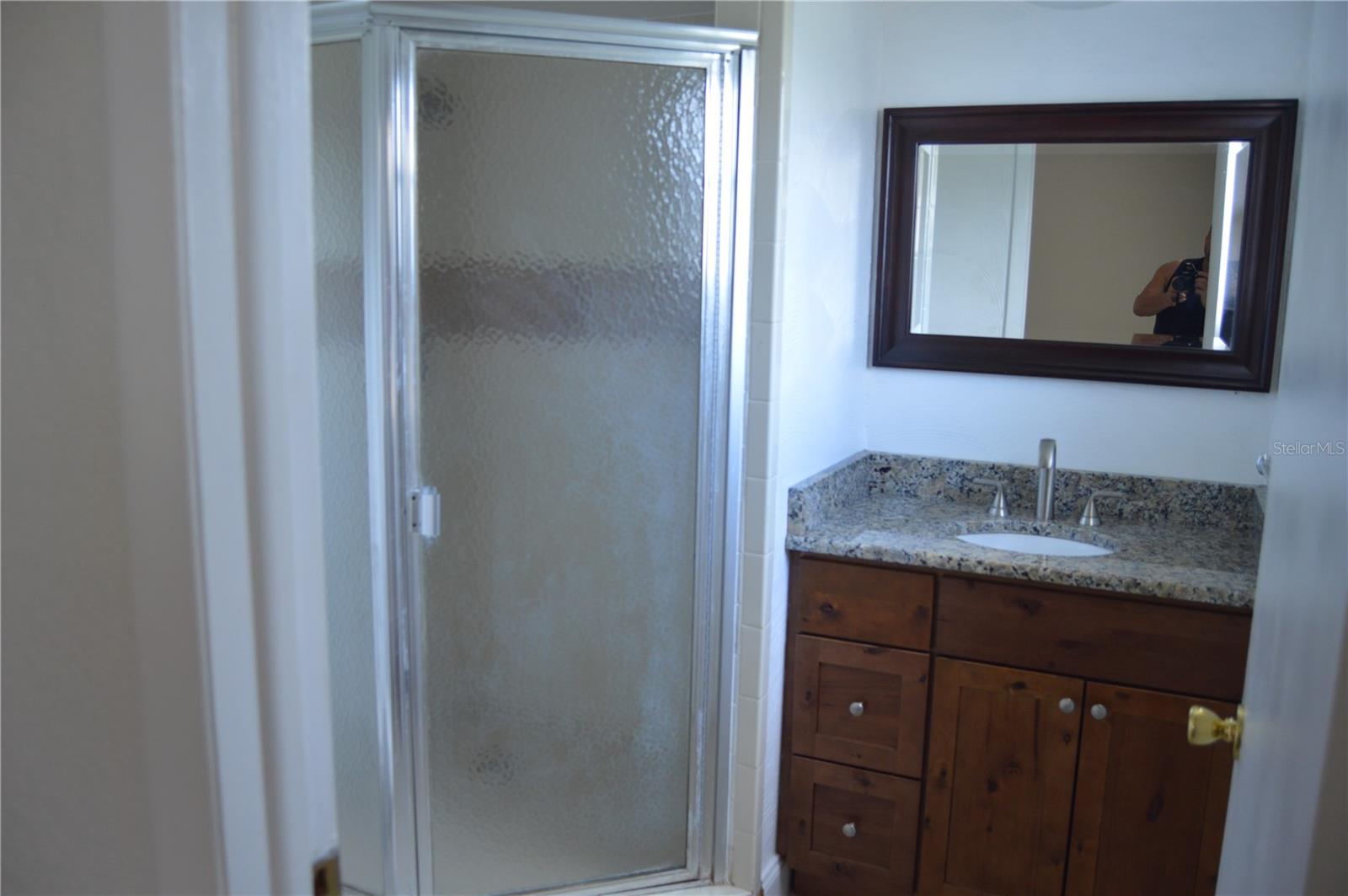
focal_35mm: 27
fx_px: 1010
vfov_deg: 47.8
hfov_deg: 67.4
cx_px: 674
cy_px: 448
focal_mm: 18
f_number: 4
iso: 400
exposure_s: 1/60
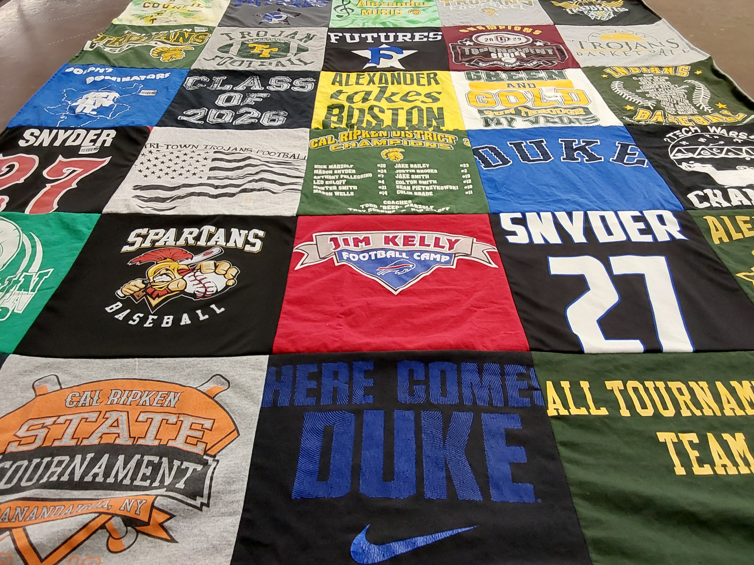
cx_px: 377
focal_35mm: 28
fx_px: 610
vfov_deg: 49.7
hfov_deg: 63.4
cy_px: 282
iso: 160
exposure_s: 1/60
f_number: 1.9
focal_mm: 2.91
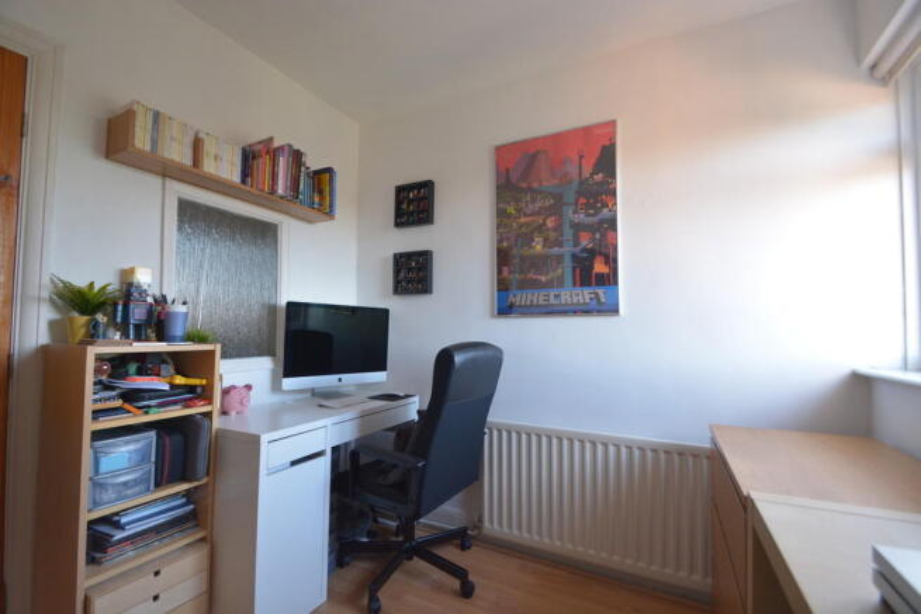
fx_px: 384
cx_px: 460
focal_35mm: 15
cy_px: 307
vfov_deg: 77.4
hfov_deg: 100.4
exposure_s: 1/50
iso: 800
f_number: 4.5
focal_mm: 10
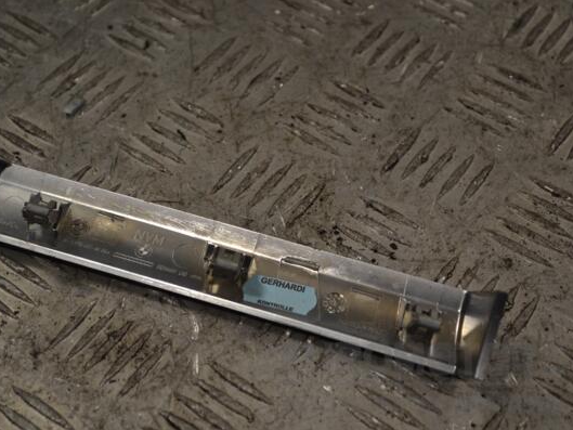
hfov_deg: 26.5
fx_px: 1218
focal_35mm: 74
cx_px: 261
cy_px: 214
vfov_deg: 20.0
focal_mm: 45
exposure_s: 1/125
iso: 160
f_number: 5.6
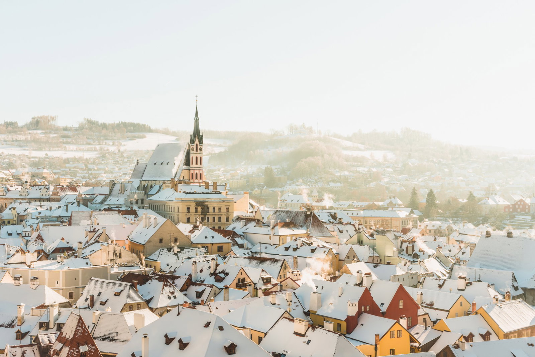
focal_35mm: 42
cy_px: 178
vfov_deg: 31.9
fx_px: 624
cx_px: 268
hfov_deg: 46.4
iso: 500
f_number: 11
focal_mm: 28
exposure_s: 1/800
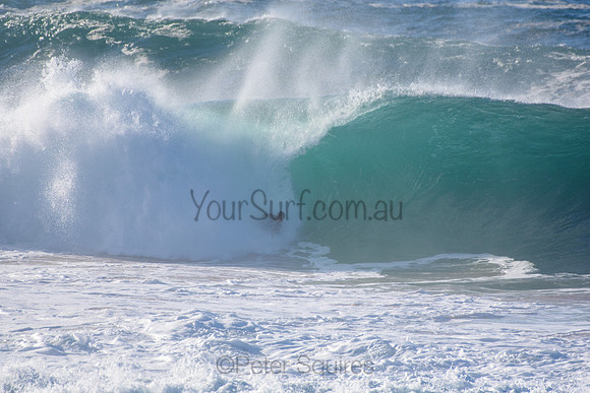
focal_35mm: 750
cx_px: 295
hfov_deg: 2.7
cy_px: 196
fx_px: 12294
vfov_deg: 1.8
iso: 320
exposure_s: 1/2000
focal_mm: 500
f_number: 5.6
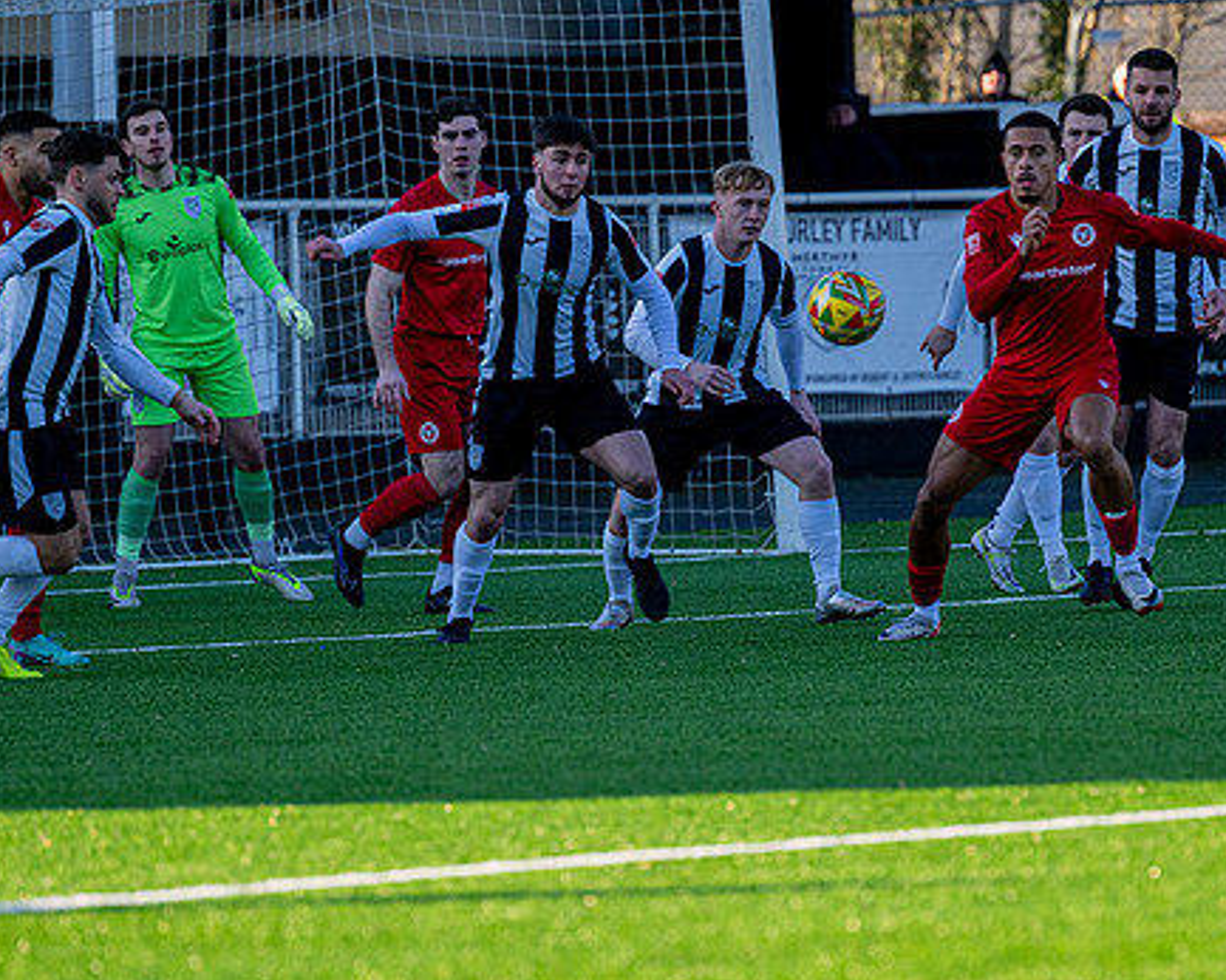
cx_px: 656
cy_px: 546
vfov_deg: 4.0
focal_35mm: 382
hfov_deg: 5.1
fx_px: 13855
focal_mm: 240
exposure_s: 1/1600
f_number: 4
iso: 400
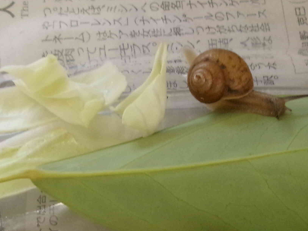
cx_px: 188
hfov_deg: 24.1
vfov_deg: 18.1
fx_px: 721
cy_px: 180
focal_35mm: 81
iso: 492
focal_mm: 6.4
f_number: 4.5
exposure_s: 1/125
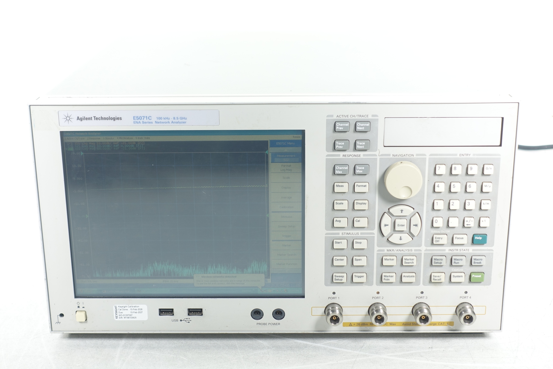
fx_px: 891
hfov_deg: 34.5
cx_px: 276
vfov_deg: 23.4
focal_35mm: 58
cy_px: 184
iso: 125
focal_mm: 21.39
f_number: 2.8
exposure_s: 1/80
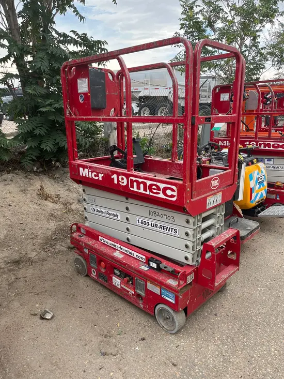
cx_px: 142
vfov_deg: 67.3
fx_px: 284
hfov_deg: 53.1
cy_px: 190
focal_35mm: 26
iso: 50
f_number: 1.6
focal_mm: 5.1
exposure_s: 1/481
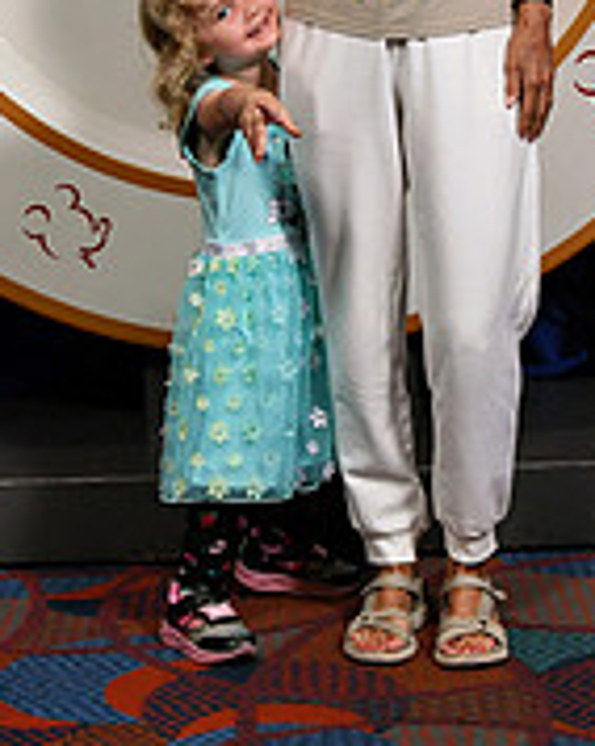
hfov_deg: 14.4
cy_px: 13
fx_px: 2359
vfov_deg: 17.6
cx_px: 310
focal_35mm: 107
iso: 1000
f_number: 7.1
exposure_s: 1/125
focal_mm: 30
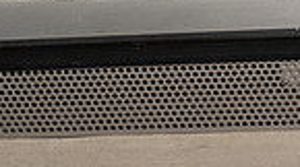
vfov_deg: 5.1
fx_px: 1811
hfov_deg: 9.4
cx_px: 279
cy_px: -256
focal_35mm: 228
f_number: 8
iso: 250
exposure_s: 1/250
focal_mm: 70
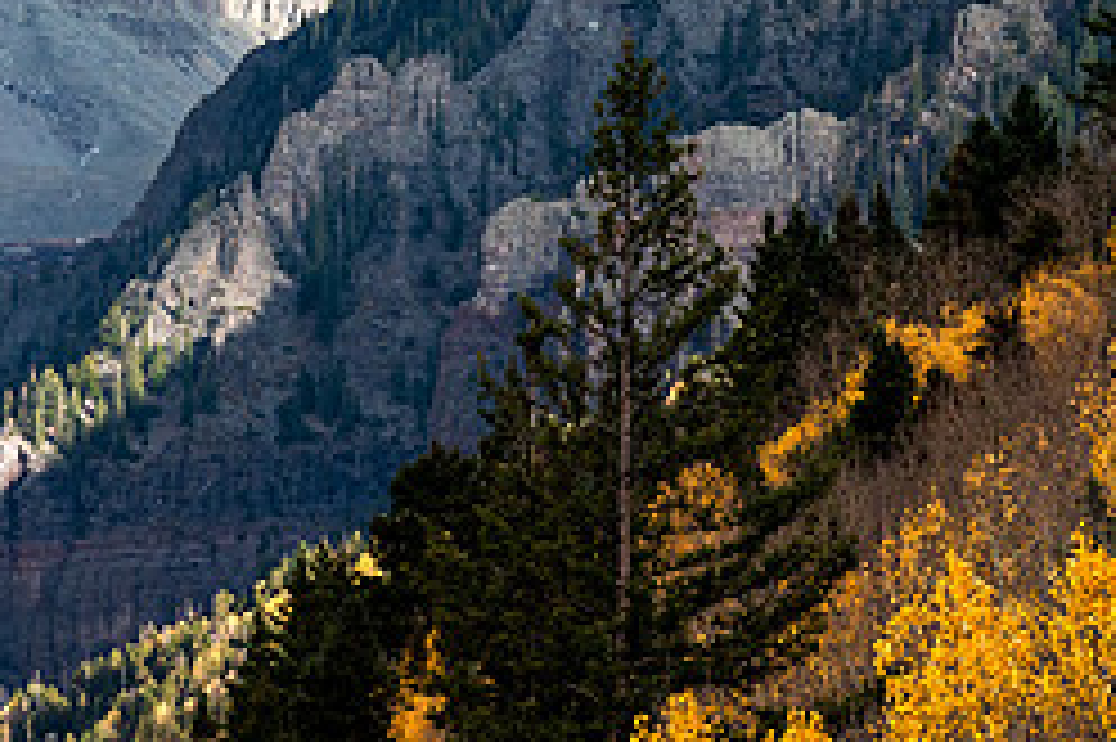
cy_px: 137
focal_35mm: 386
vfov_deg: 3.6
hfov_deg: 5.3
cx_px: 0
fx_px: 11958
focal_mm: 110
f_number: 8
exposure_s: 1/320
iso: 400
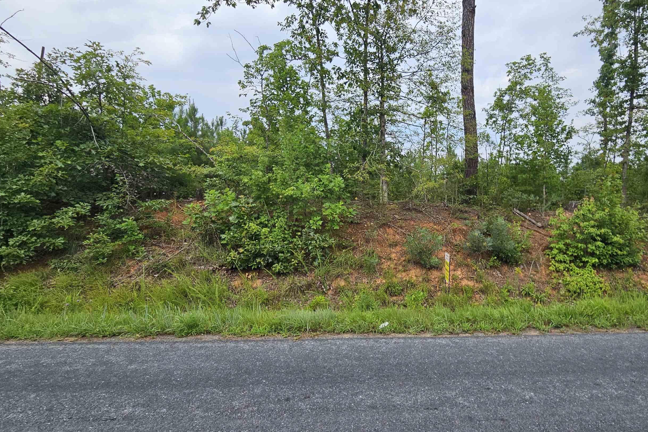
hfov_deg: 91.6
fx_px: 306
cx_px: 399
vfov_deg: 70.4
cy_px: 216
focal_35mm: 17
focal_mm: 2.2
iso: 50
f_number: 2.2
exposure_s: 1/1433
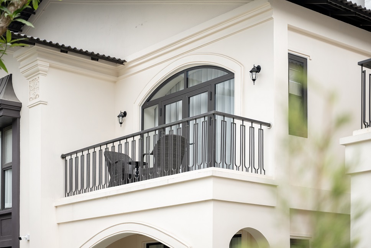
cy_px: 124
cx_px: 186
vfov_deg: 19.5
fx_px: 722
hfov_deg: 28.8
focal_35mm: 70
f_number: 2.8
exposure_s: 1/320
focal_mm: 70
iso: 200
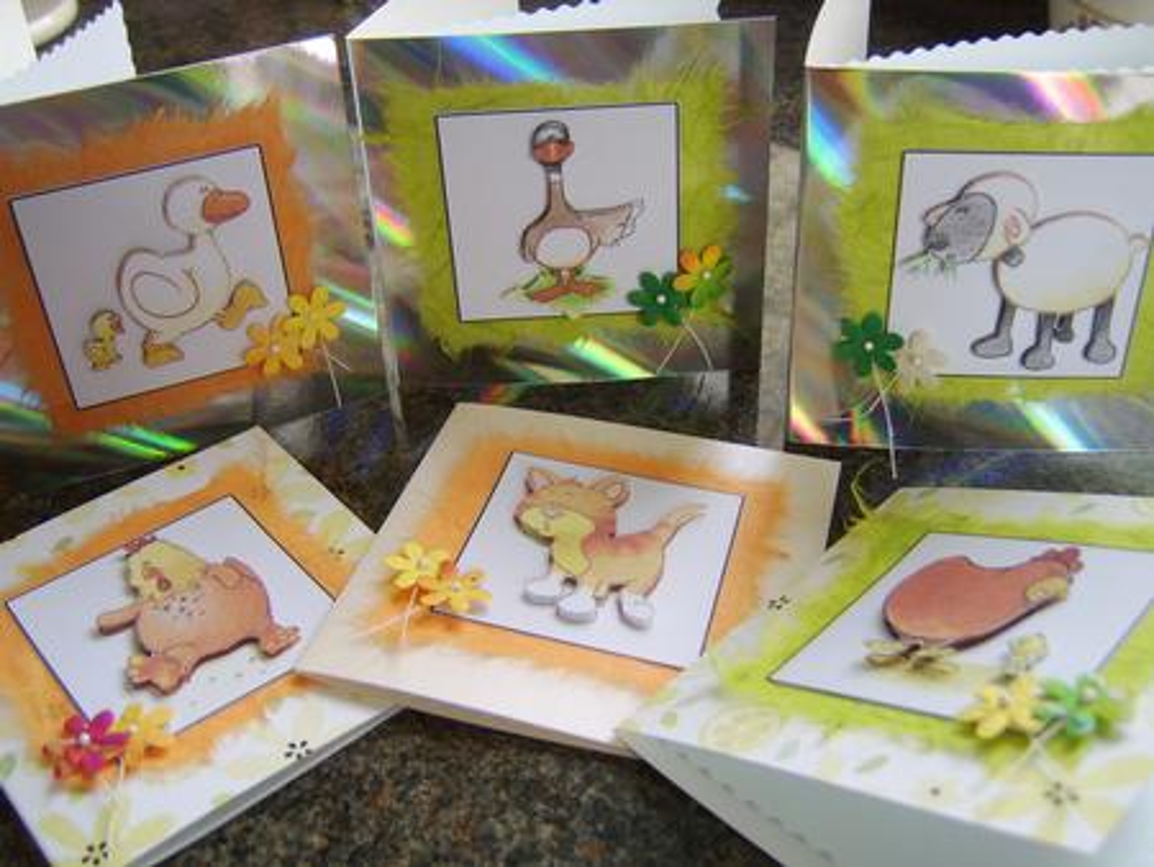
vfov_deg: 45.5
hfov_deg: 58.3
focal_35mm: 31
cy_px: 434
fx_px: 1034
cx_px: 577
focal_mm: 8.13
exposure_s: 1/36
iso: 71
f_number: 2.7
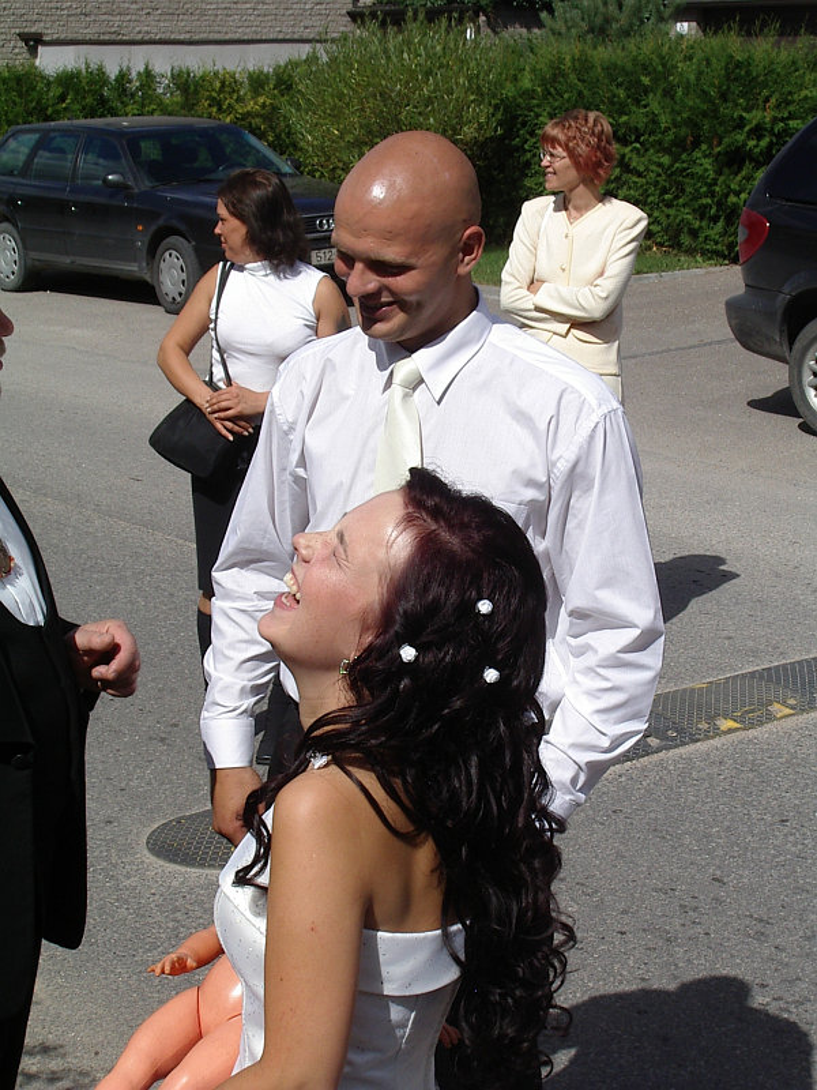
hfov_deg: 19.4
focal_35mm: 76
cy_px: 545
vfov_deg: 25.7
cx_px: 408
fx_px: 2392
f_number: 6.9
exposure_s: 1/400
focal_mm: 11.5
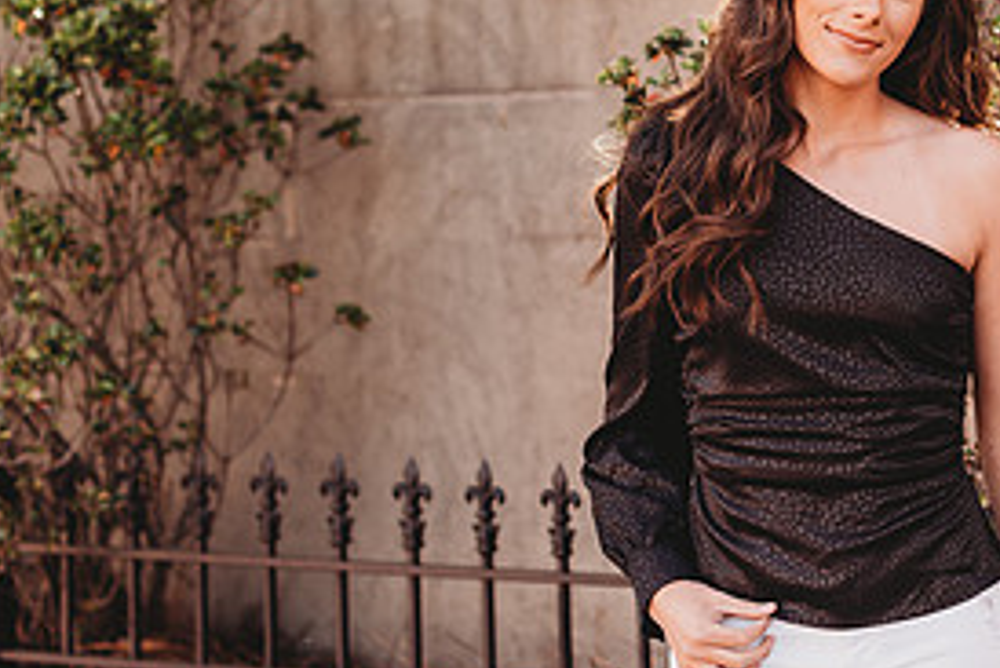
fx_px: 5002
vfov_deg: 7.6
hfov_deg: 11.4
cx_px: 777
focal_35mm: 180
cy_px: 195
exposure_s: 1/250
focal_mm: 85
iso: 100
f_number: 2.5
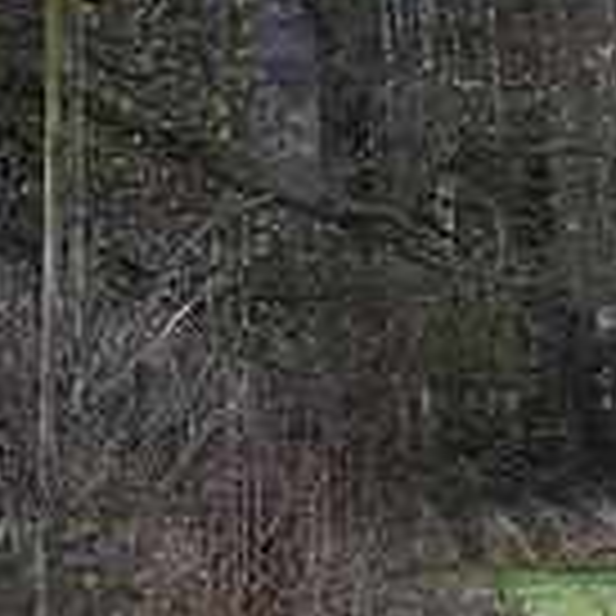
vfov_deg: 2.4
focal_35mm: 720
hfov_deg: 2.4
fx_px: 14496
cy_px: 522
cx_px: 1295
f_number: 5.6
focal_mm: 200
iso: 1600
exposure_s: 1/1000
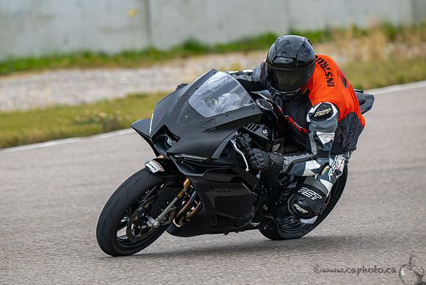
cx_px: 213
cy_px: 142
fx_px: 4734
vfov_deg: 3.4
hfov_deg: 5.2
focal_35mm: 400
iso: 400
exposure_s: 1/1250
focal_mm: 400
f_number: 6
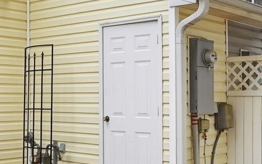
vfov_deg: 20.3
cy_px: 97
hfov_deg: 31.8
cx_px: 98
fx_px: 457
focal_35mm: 64
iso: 400
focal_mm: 16
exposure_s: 1/800
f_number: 10
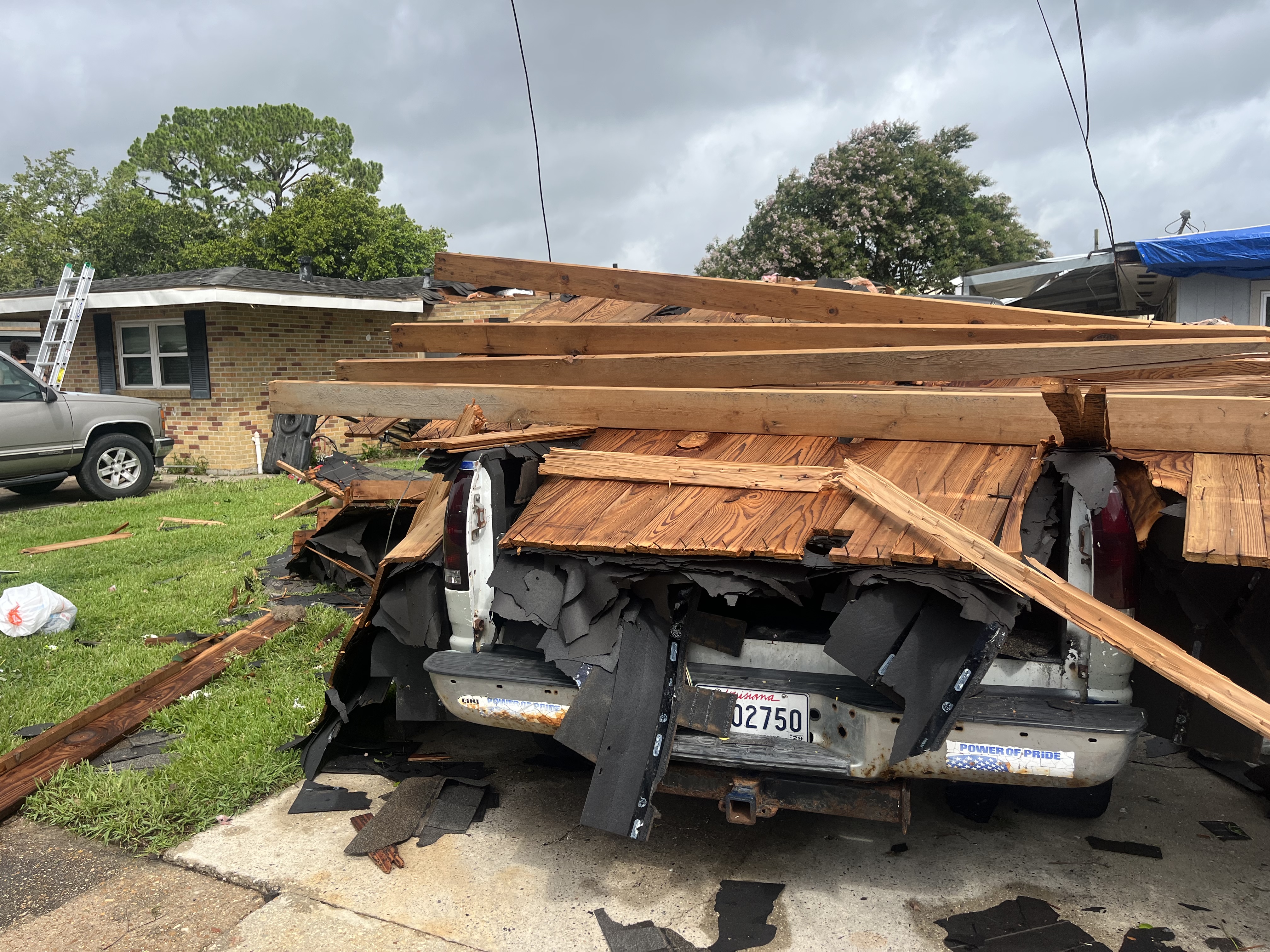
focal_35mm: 26
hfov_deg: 67.3
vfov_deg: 53.1
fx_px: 954
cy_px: 476
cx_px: 635
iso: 50
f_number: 1.6
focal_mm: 5.1
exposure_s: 1/1957
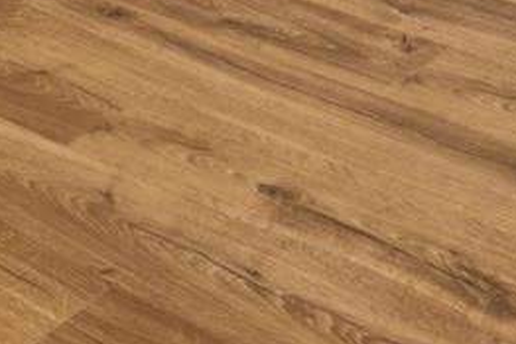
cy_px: -829
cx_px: -134
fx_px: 1860
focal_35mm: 130
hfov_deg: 15.1
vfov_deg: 8.2
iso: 100
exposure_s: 1/6
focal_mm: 16.6
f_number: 9
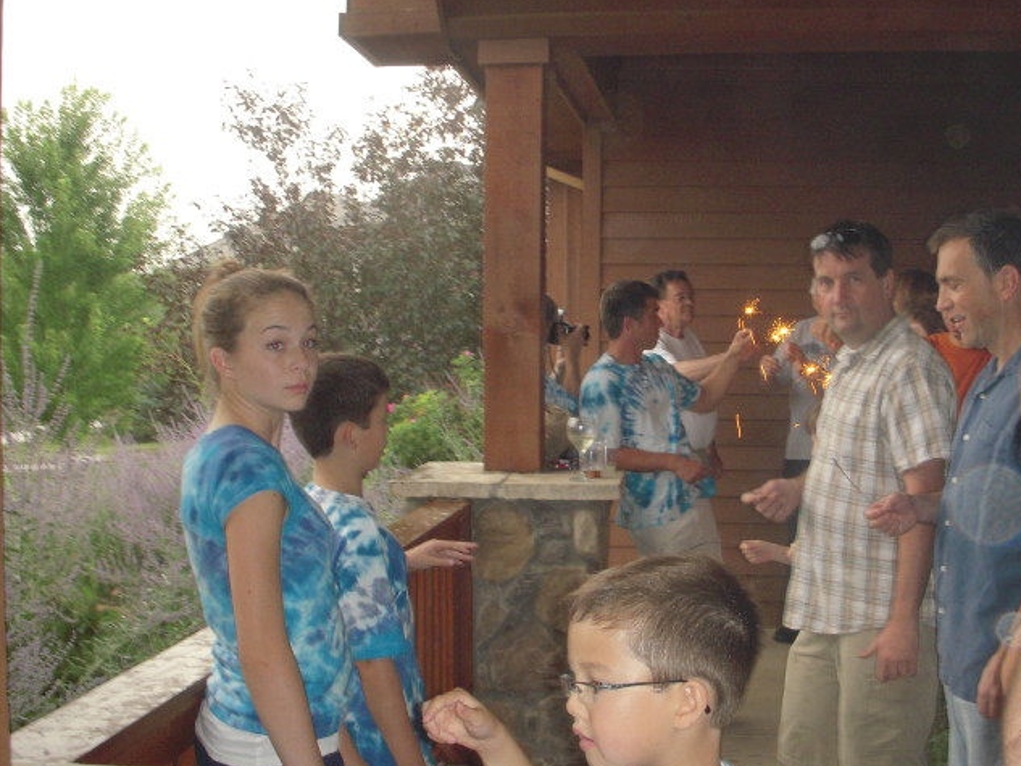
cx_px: 632
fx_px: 1416
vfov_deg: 30.3
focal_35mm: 48
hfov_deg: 39.4
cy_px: 397
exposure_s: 1/30
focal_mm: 6.3
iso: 200
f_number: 3.3
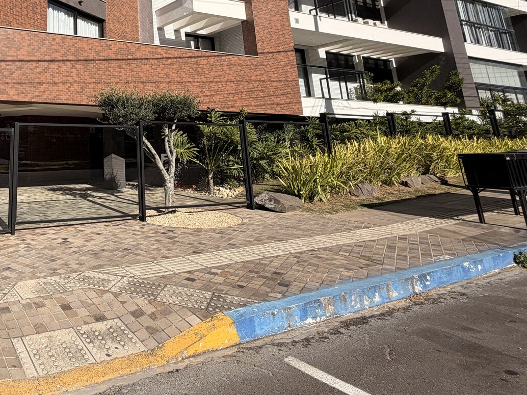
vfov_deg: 48.6
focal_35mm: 26
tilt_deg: +13.2
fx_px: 396
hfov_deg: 57.9
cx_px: 54
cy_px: 55
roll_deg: -0.5
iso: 20
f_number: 2.2
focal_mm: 2.22
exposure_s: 1/942
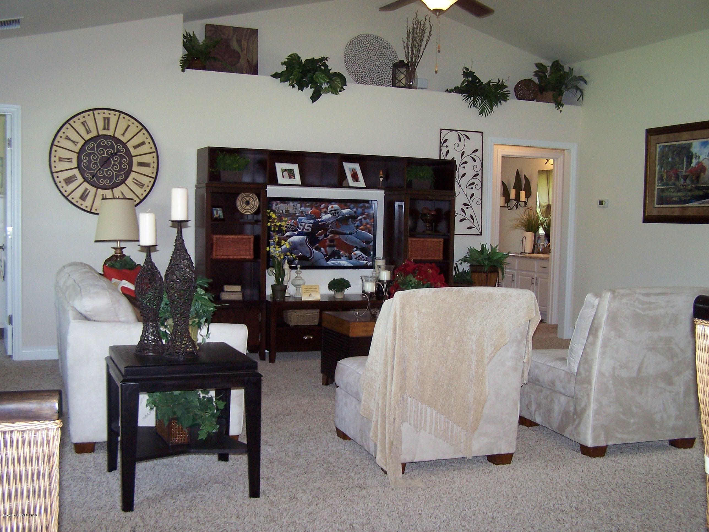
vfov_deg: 37.7
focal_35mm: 38
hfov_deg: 49.0
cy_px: 266
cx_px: 354
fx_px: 778
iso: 140
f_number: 2.8
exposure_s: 1/60
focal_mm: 6.3
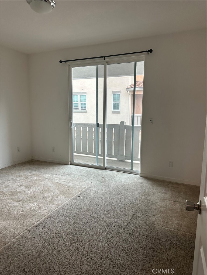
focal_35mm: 24
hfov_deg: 56.8
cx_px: 104
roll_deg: -0.9
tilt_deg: -8.7
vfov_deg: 71.6
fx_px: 191
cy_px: 138
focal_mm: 6.86
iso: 200
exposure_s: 1/120
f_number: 1.78
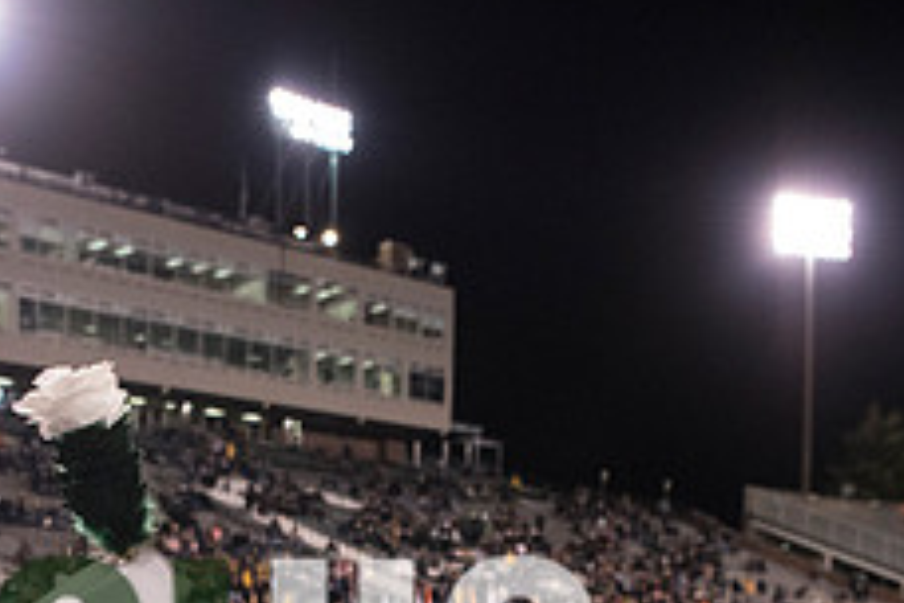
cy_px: 744
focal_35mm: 66
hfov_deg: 30.3
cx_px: 293
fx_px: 1657
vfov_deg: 19.3
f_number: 3.2
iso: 4000
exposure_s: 1/1250
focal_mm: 26
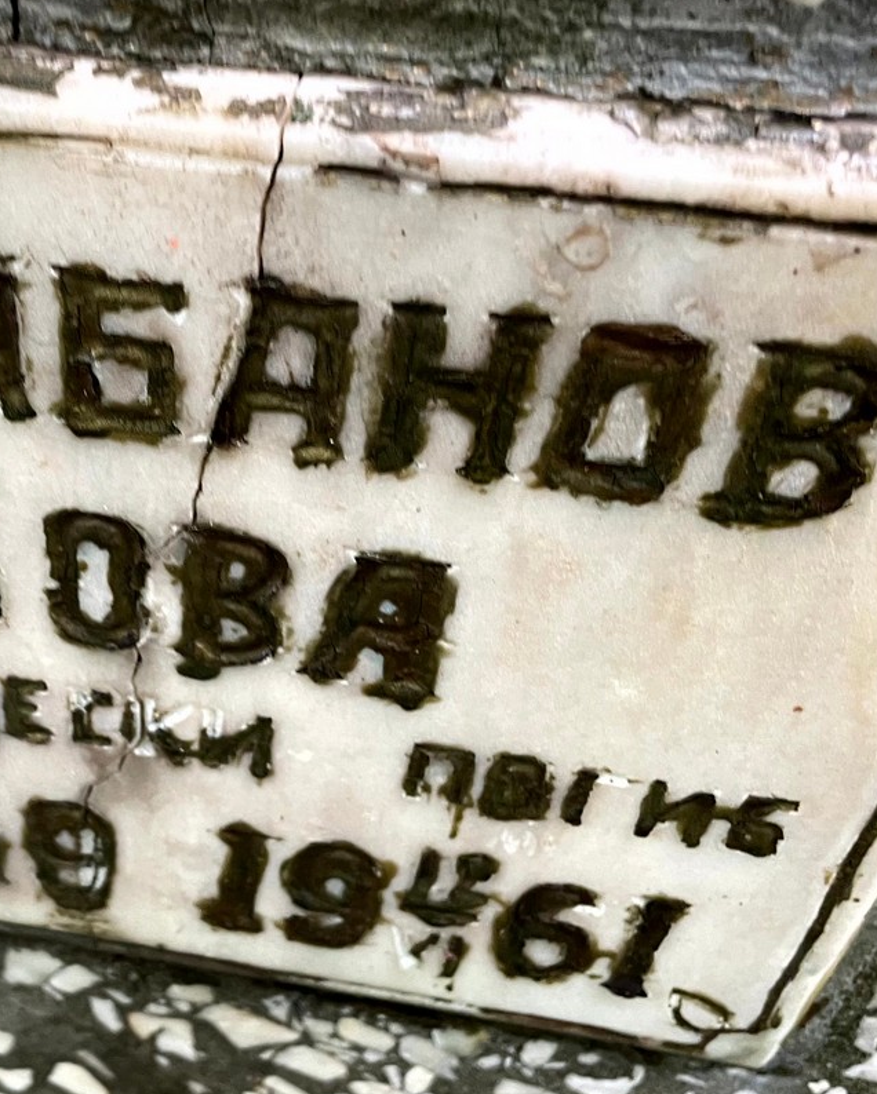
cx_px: 142
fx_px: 1491
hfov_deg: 31.7
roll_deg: -0.7
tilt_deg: -39.0
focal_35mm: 46
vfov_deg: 40.3
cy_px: 573
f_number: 1.6
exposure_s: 1/60
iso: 125
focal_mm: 4.2
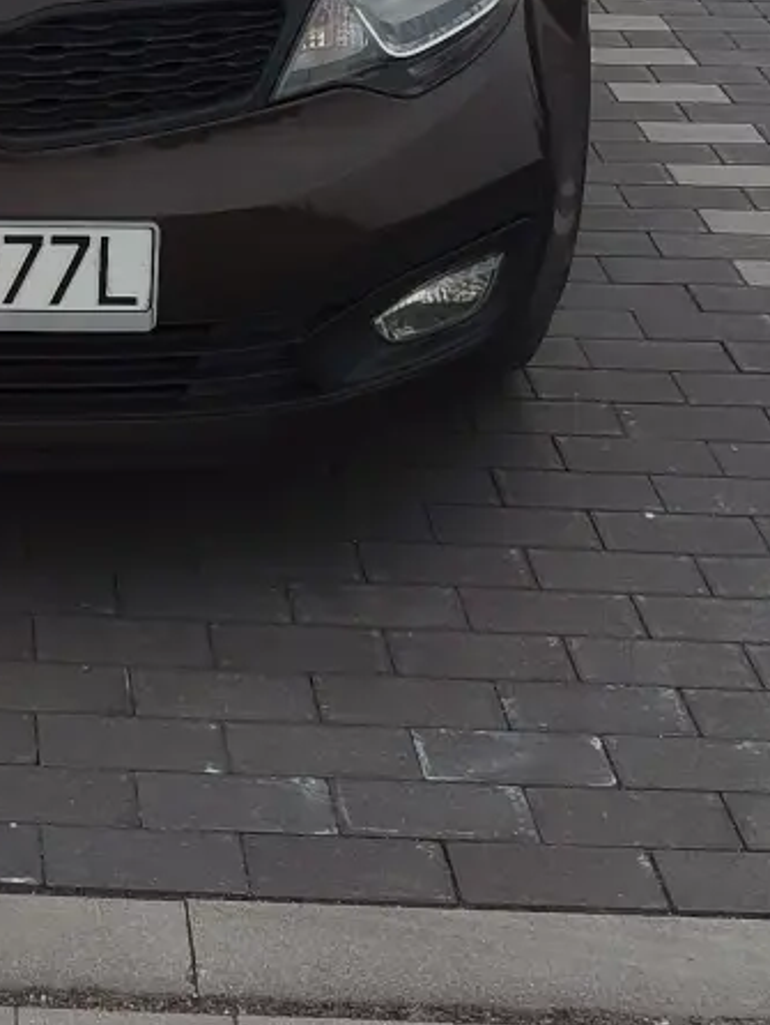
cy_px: -130
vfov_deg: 21.0
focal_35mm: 88
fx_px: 2607
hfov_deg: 16.1
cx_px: -182
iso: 50
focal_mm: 6.06
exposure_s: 1/1105
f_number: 1.7
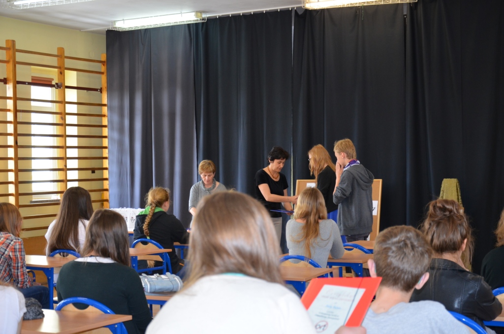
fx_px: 943
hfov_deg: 29.9
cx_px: 252
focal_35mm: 68
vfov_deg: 20.1
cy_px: 167
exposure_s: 1/60
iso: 640
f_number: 4.8
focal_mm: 45
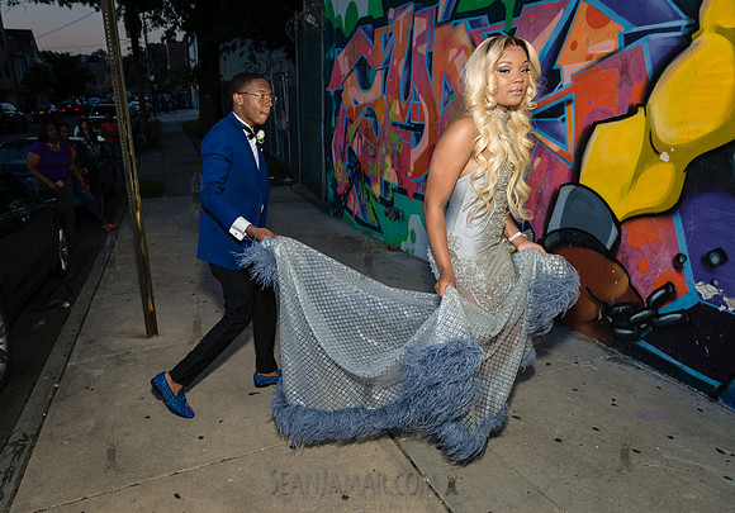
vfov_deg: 53.2
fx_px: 513
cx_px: 351
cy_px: 256
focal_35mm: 25
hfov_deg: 71.2
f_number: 4.5
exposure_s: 1/320
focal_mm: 24
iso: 1000
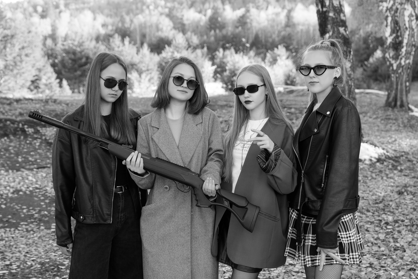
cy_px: 140
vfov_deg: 27.5
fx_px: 569
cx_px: 209
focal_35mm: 49
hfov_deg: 40.3
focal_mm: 49
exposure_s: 1/160
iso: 200
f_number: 4
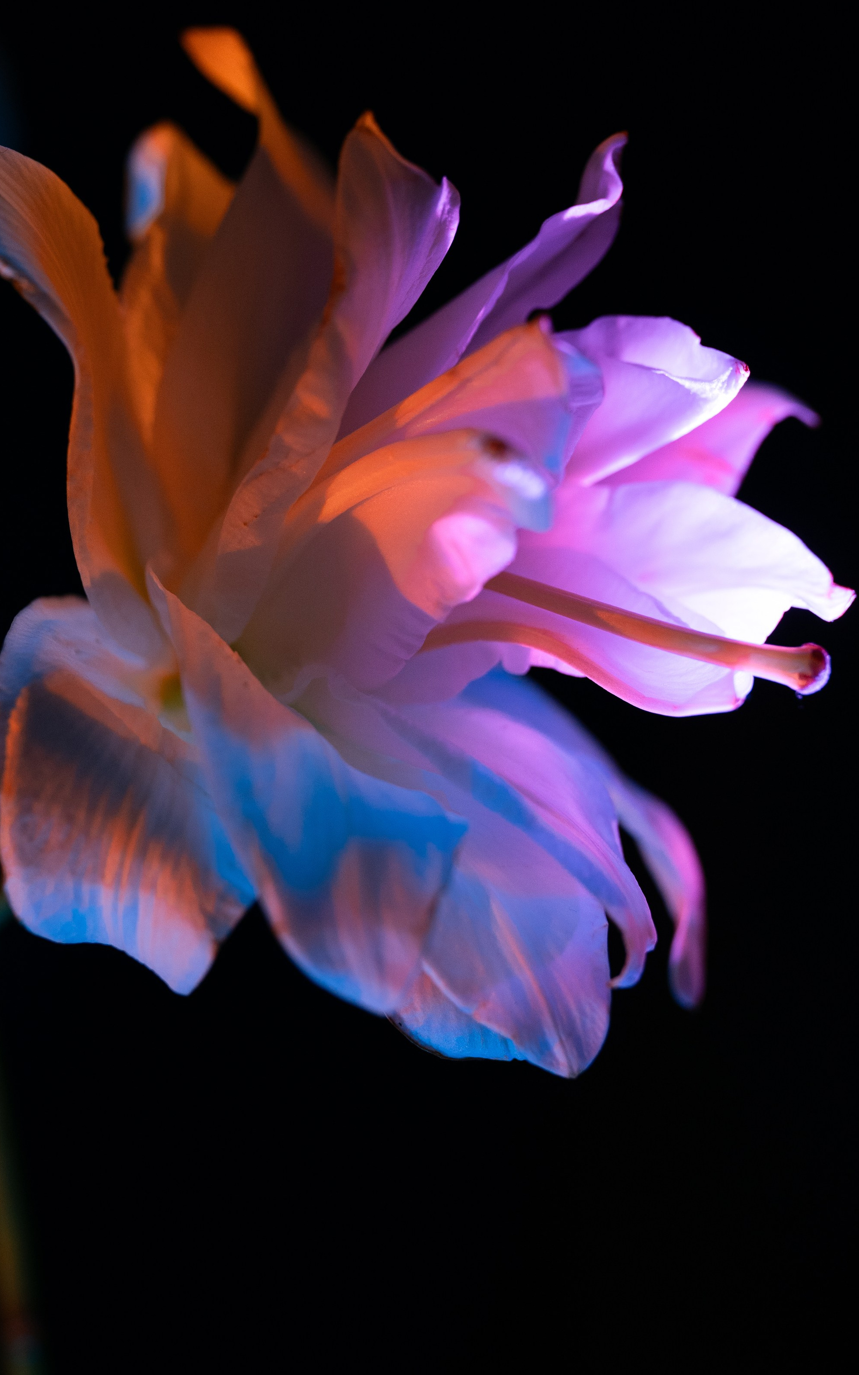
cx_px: 317
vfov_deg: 43.4
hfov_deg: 27.9
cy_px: 619
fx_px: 1723
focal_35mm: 46
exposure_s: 1/640
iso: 1250
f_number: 3.5
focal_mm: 35
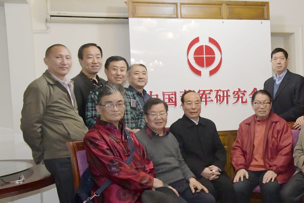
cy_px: 110
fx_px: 431
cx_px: 231
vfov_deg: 26.5
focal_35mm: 51
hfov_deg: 37.8
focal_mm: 22
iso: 8000
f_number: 9
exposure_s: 1/60
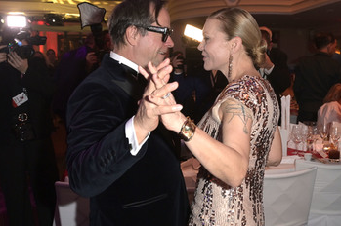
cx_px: 188
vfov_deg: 42.2
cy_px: 123
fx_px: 293
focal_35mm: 31
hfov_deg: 60.2
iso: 2000
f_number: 5
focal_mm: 24
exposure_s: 1/100
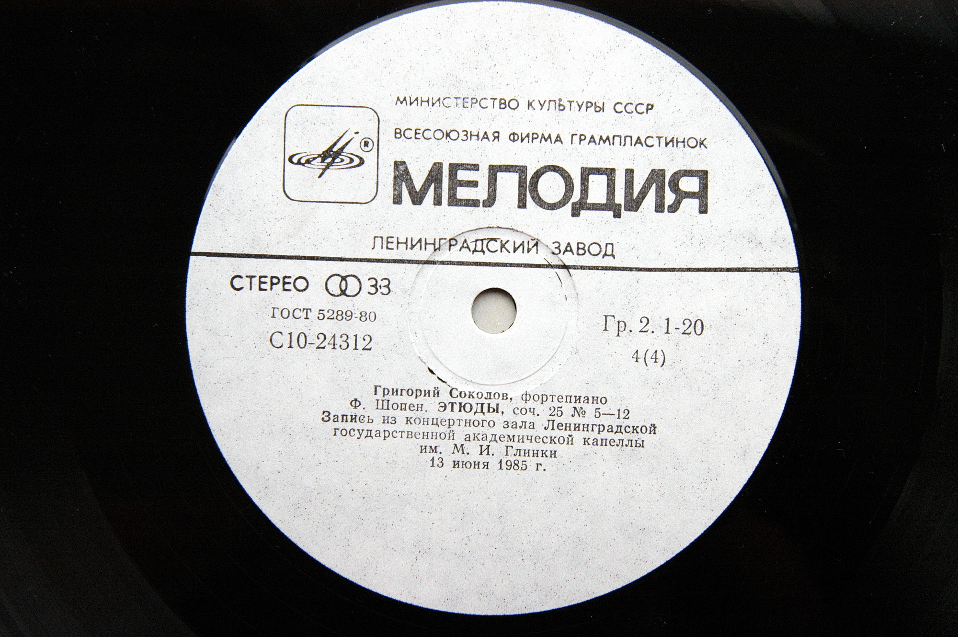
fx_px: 1396
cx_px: 479
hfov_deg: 37.9
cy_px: 318
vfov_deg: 25.7
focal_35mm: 52
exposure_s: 1/200
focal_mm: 35
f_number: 7.1
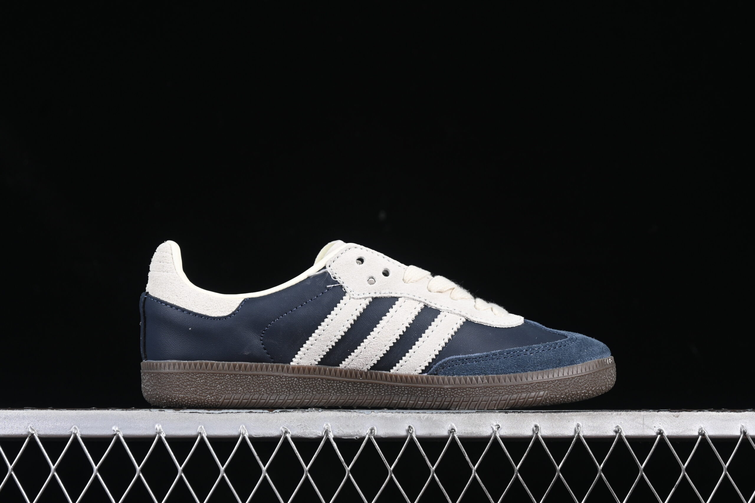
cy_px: 252
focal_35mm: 75
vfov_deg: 18.2
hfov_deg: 27.0
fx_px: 1573
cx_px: 378
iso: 160
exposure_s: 1/60
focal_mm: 50
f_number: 6.3
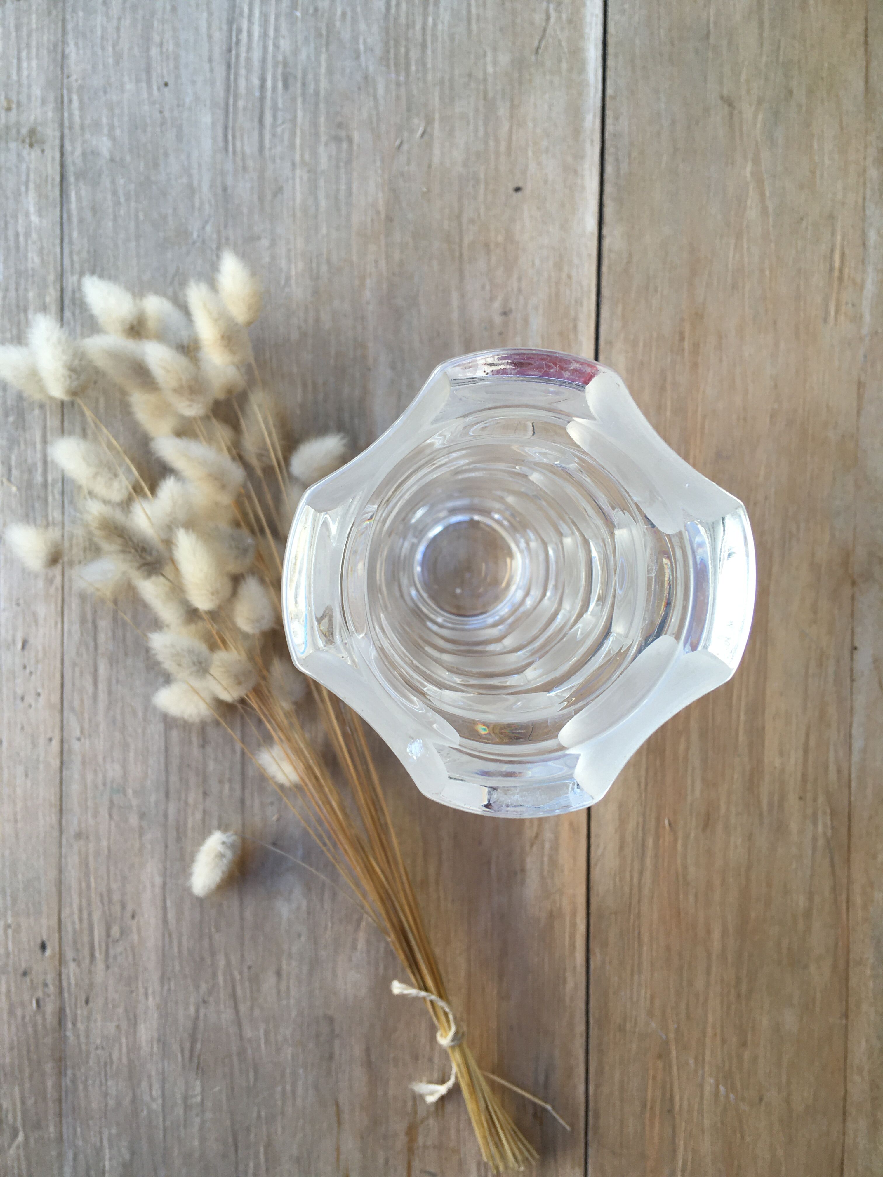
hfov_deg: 48.2
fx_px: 986
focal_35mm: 29
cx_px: 442
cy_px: 588
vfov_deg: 61.7
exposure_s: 1/112
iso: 25
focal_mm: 4.15
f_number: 2.2
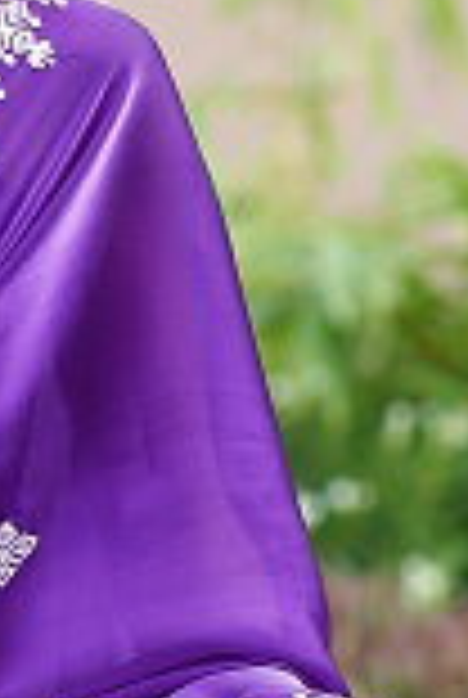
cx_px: -266
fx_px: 9551
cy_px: 1018
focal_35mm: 492
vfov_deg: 4.2
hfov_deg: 2.8
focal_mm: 85
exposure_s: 1/200
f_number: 2.8
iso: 125
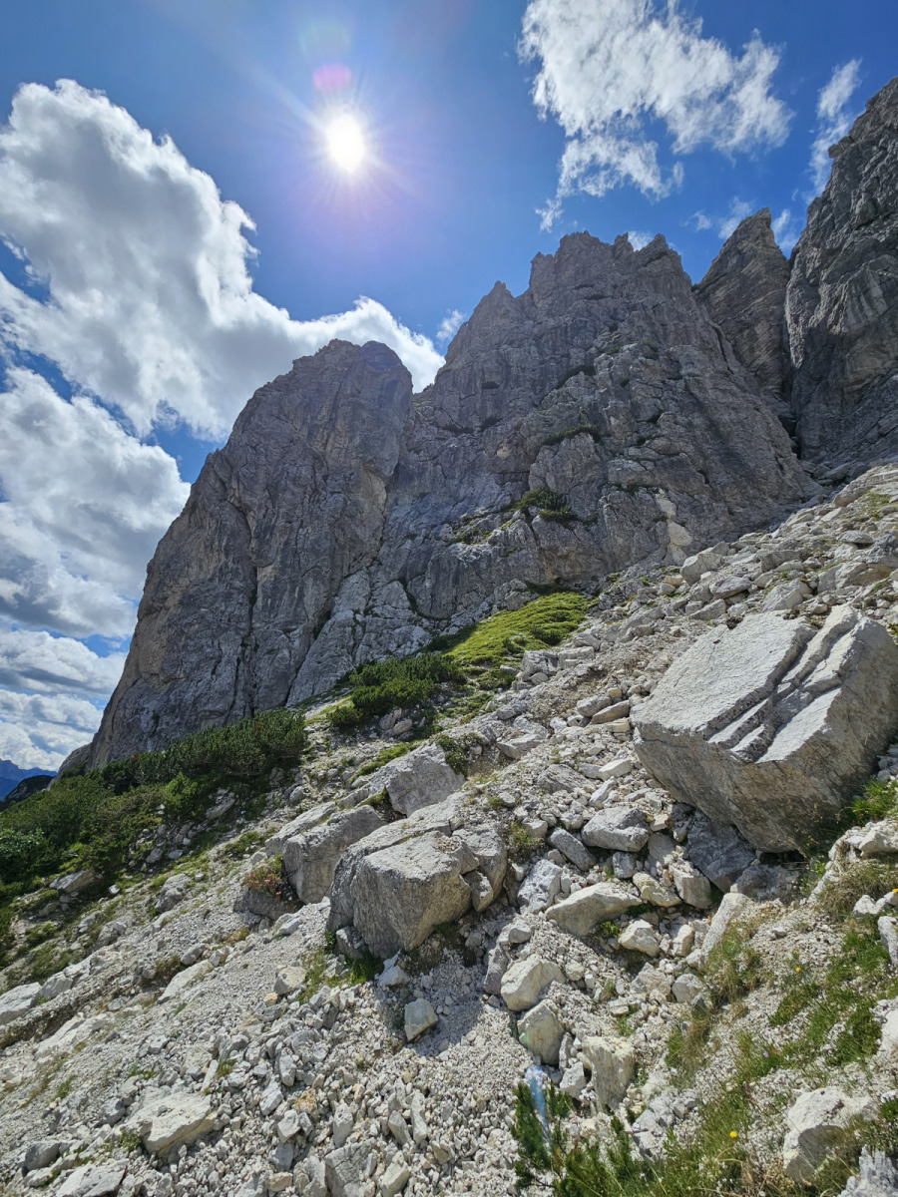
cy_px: 598
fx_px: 450
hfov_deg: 89.9
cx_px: 449
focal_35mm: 13
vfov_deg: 106.2
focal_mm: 2.2
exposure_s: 1/4769
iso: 50
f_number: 2.2
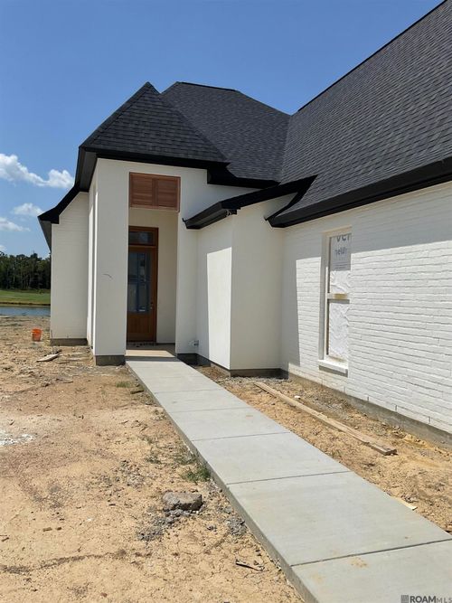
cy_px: 302
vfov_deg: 61.7
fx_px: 505
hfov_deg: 48.2
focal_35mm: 29
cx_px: 226
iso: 20
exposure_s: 1/4785
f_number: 1.8
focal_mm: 3
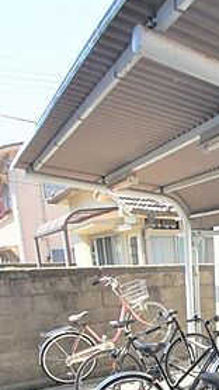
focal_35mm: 34
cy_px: 336
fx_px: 351
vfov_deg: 52.4
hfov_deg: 31.8
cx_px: 224
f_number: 7.1
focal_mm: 10
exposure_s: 1/125
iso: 100
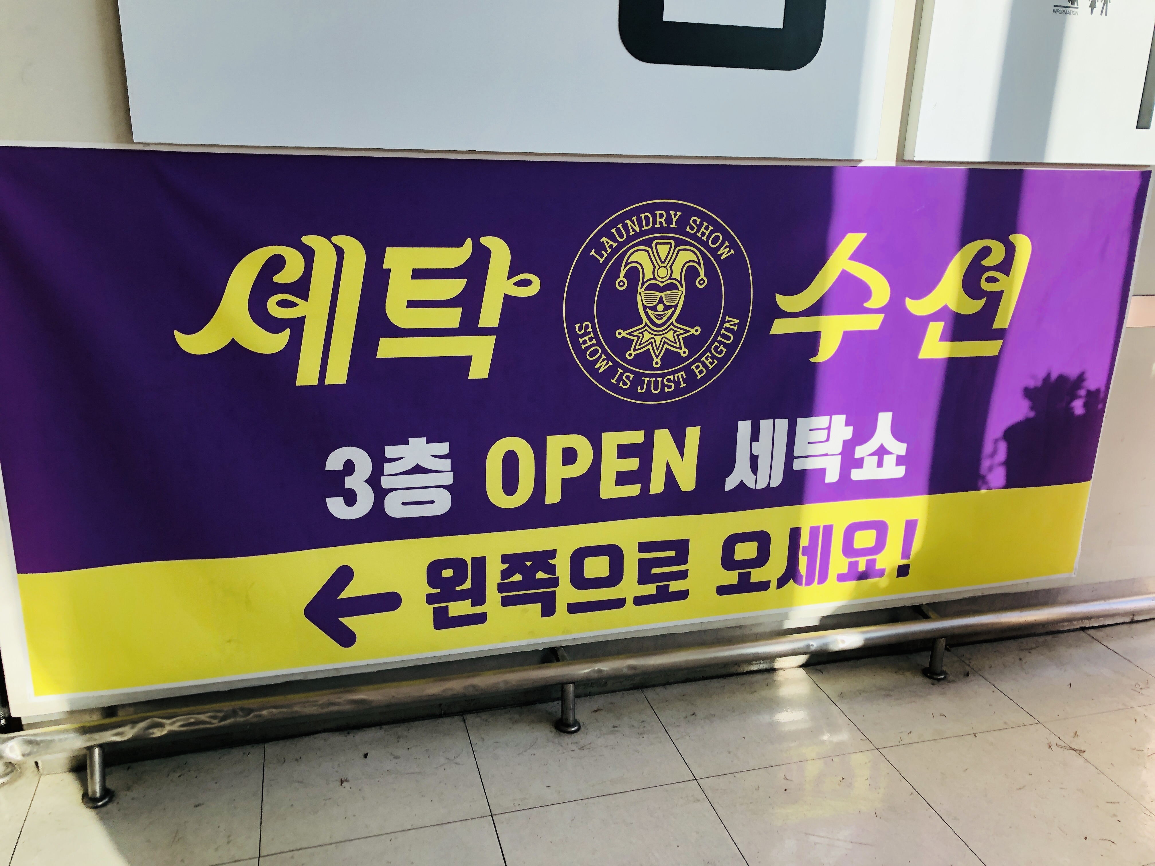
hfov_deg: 63.4
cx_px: 578
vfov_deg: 49.7
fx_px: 934
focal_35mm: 28
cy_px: 433
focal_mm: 3.99
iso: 20
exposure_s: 1/185
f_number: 1.8
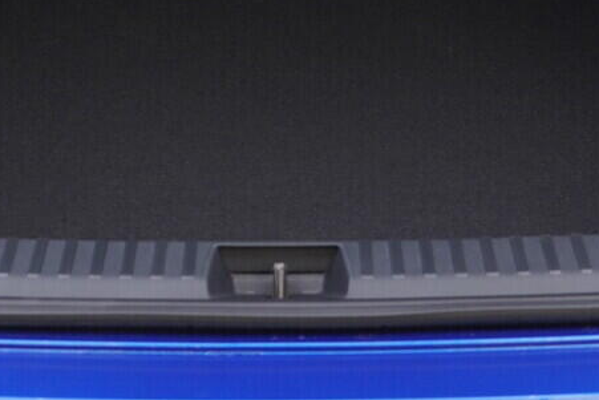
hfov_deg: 17.8
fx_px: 1914
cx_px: 220
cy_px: -198
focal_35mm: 115
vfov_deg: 11.4
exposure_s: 1/40
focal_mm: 24
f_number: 2.8
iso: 250
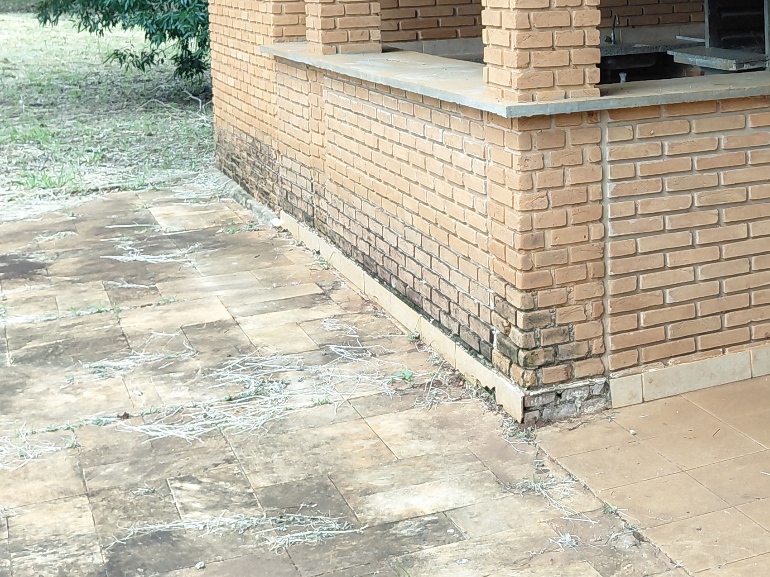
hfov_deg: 30.6
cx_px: 707
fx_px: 1335
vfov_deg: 23.3
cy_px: -16
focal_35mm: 60
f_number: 1.8
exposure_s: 1/254
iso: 50
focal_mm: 4.69
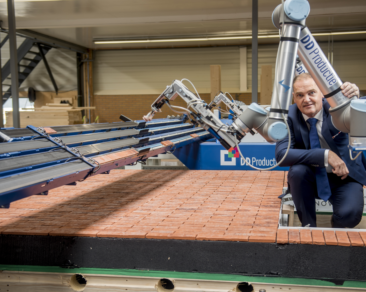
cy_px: 148
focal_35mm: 49
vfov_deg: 30.8
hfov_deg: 38.0
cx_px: 193
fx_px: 531
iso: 80
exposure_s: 1/40
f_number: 3.2
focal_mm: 42
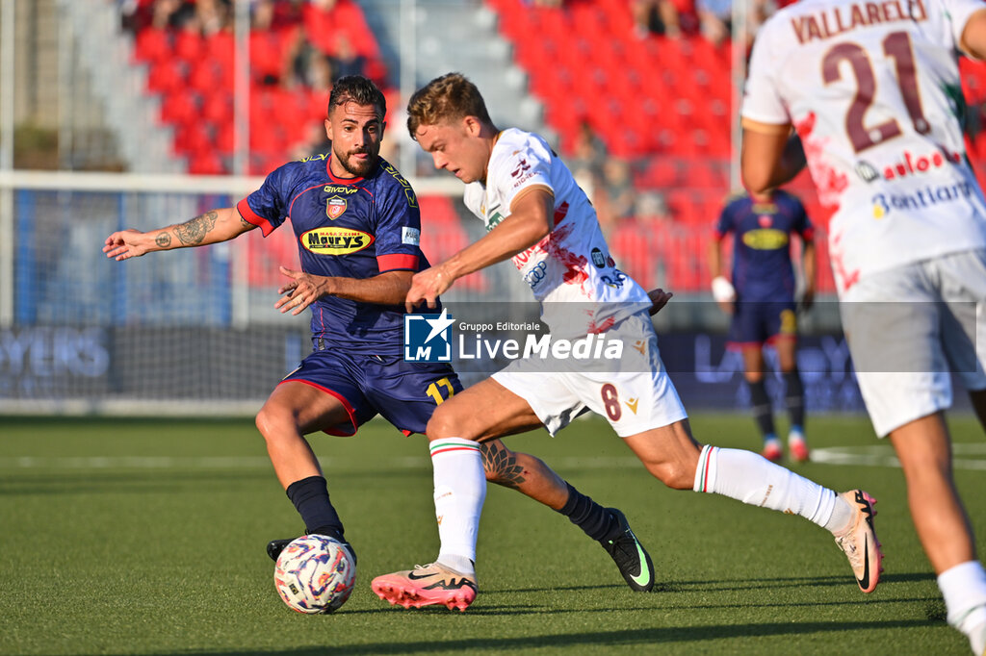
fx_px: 7940
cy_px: 328
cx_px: 493
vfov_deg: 4.7
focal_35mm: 290
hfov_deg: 7.1
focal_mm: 290
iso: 400
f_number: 4.5
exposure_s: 1/2000
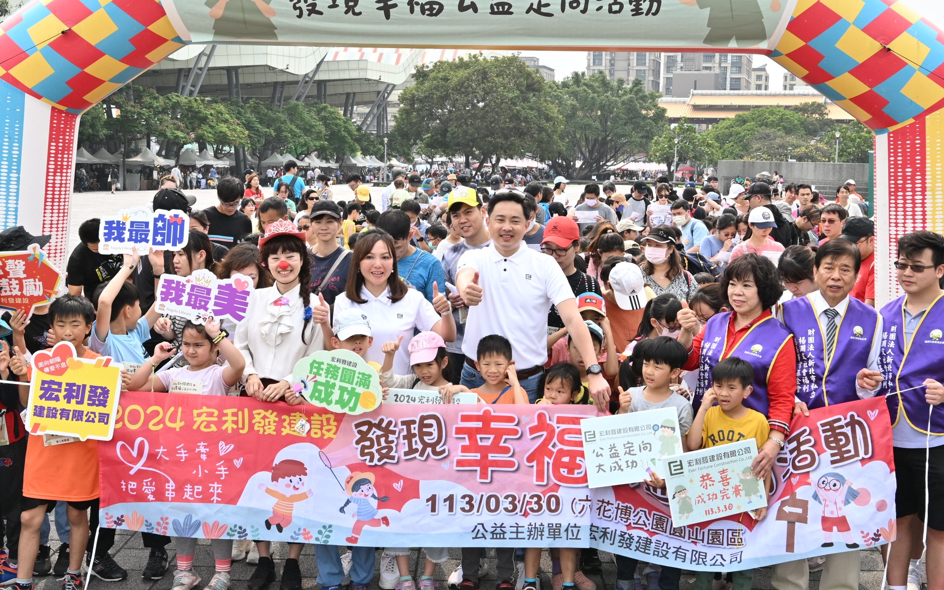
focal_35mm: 43
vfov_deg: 29.9
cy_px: 269
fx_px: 1106
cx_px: 480
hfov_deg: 46.2
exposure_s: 1/640
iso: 450
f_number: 8
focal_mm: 22
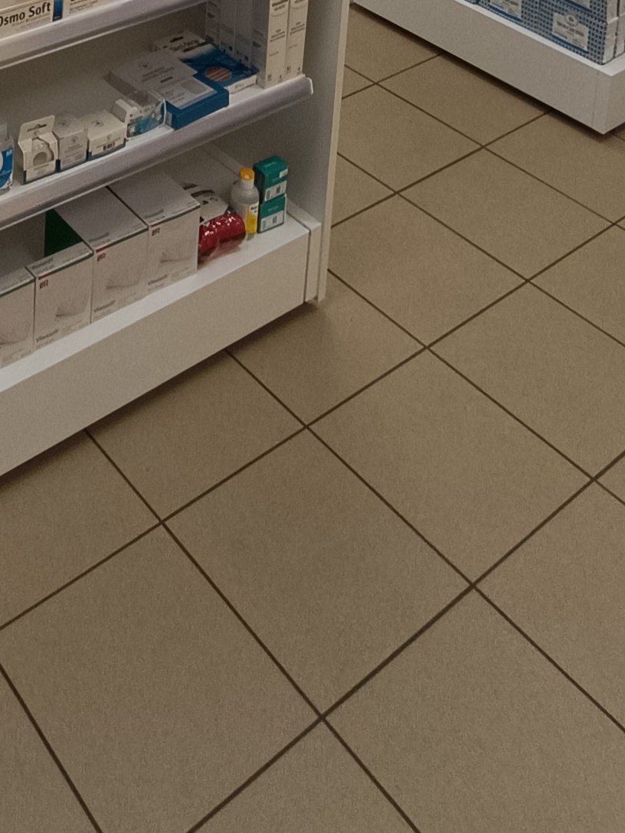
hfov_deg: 28.6
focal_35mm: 48
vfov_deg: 28.8
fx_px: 1156
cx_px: 19
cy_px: -353
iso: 129
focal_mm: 1.66
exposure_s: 1/100
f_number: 2.2
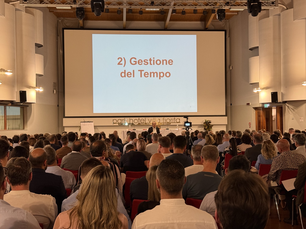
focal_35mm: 48
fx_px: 424
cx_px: 153
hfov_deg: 39.7
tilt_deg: +2.1
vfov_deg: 30.3
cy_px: 114
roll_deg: +0.5
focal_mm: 6.76
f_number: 1.78
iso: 200
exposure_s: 1/40
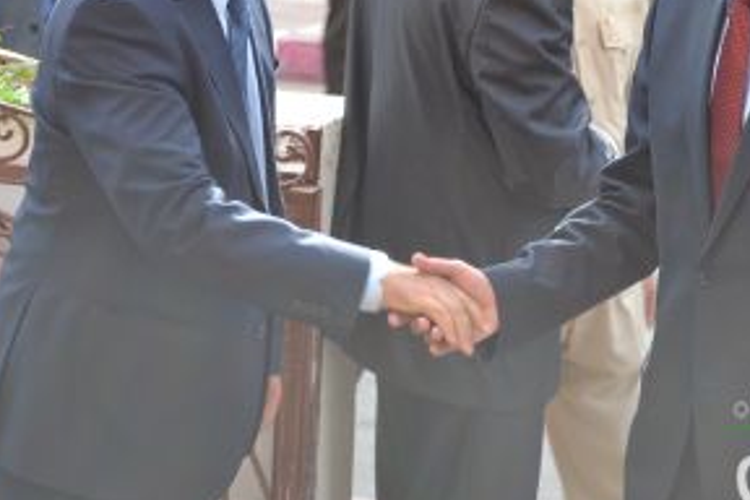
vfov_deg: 9.1
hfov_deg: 13.7
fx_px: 3127
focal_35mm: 150
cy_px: 83
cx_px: 430
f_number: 5.6
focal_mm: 45
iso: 125
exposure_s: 1/125
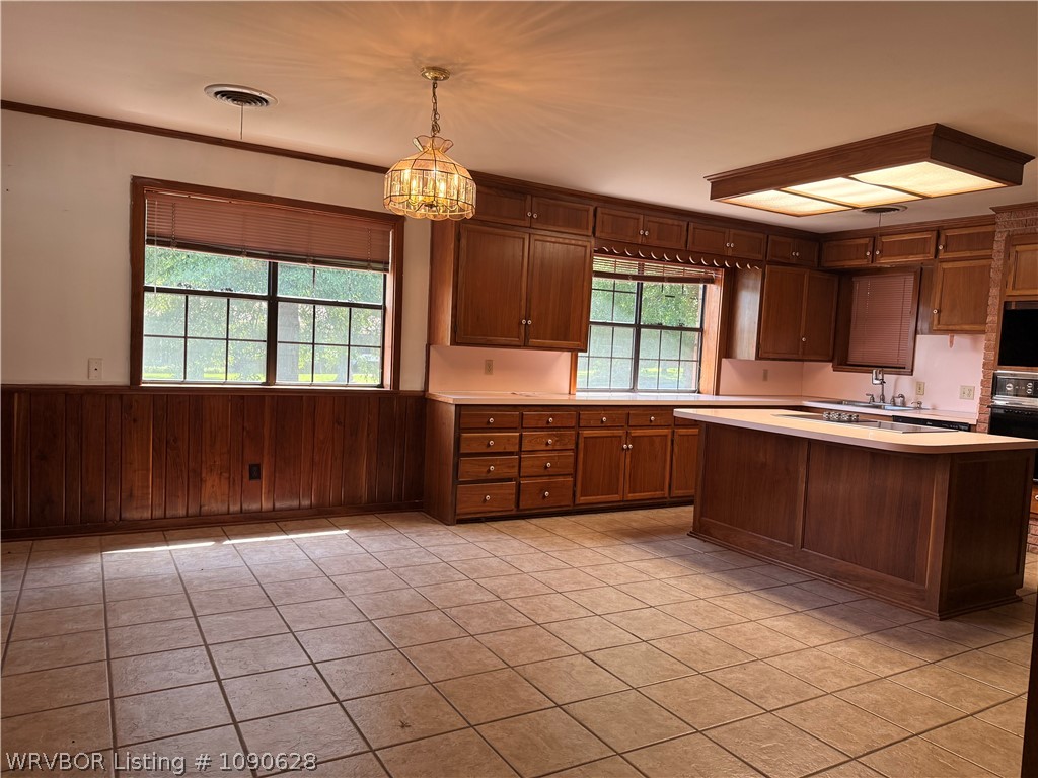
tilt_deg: -2.6
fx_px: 720
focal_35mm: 24
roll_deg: -2.7
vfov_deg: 56.8
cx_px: 519
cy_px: 389
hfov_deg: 71.6
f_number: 1.78
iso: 200
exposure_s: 1/216
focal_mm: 6.76
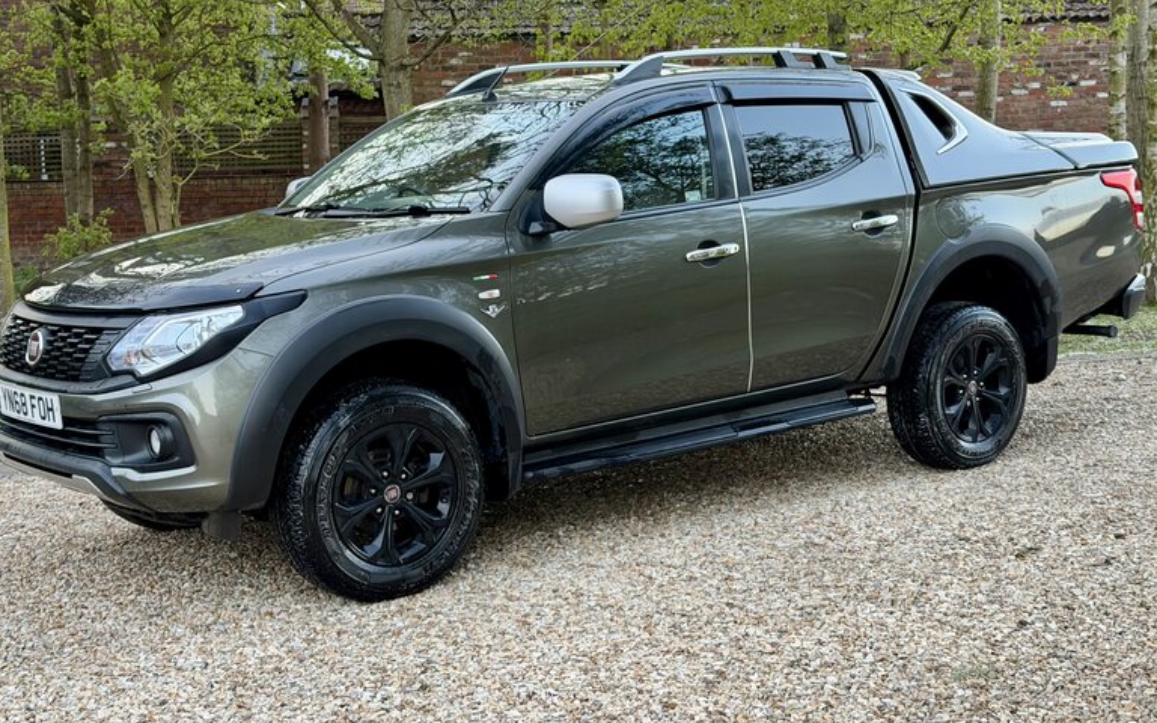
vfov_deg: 24.4
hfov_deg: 38.2
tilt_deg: -6.8
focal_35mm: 53
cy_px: 360
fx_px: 1671
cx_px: 574
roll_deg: +1.3
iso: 100
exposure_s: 1/73
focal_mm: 6.76
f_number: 1.78
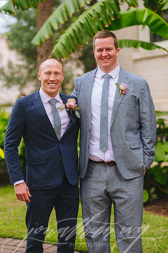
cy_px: 126
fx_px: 596
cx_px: 84
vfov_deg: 23.9
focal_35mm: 85
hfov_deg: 16.0
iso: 200
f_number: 2.2
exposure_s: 1/2000
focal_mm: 85
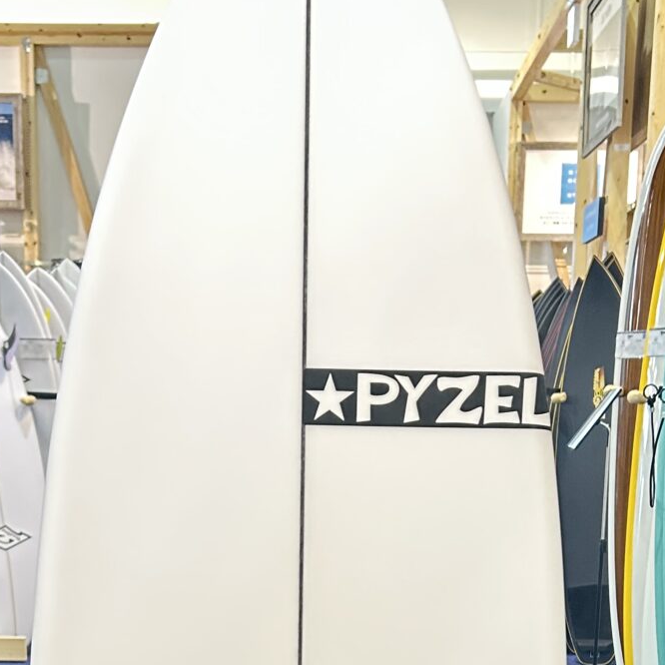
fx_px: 1500
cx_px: 304
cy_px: 705
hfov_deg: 25.0
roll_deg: -0.7
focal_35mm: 69
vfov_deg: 23.7
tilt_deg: -11.8
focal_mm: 5.7
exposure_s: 1/60
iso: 320
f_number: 1.5
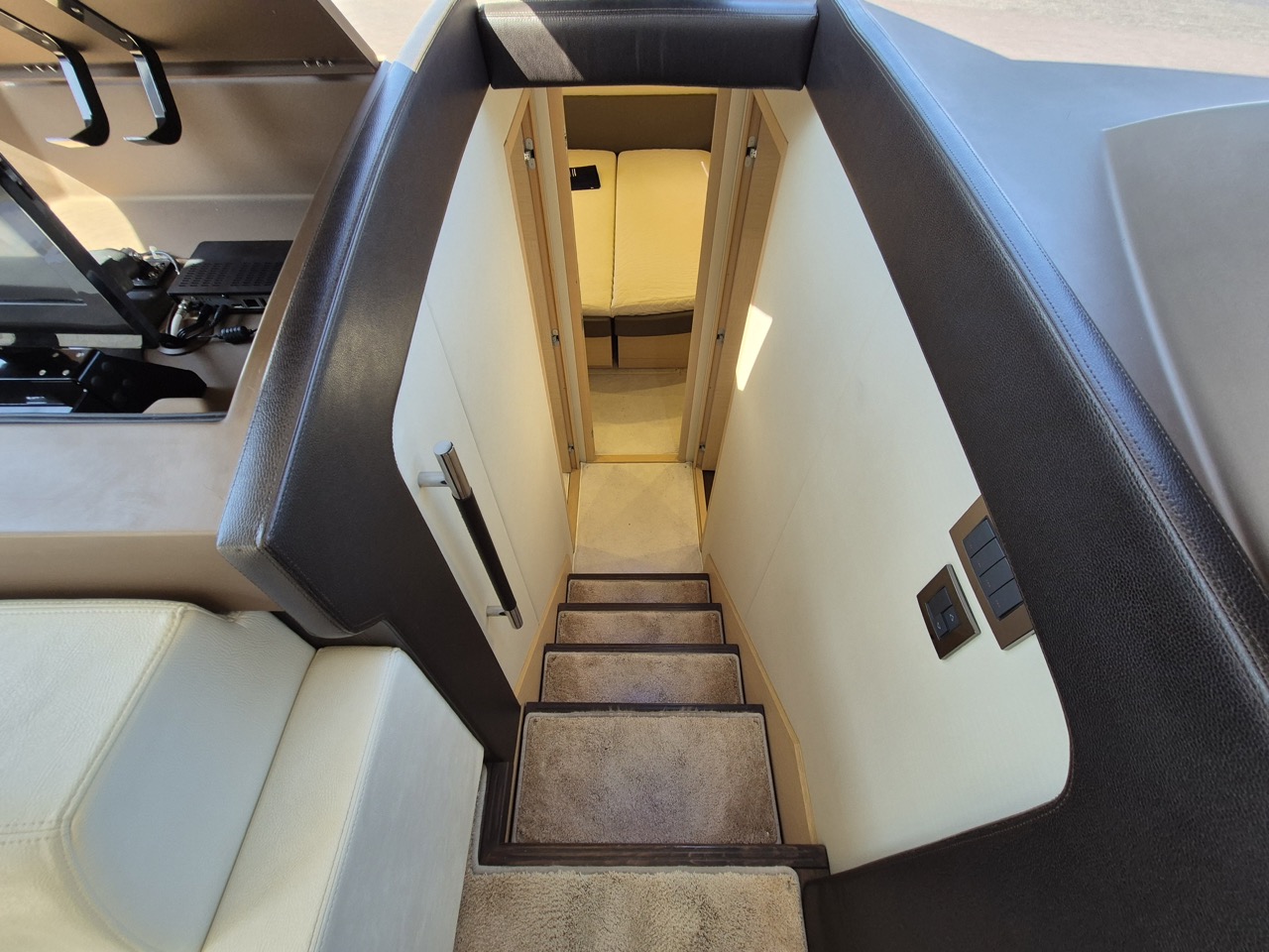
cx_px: 634
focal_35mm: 13
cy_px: 476
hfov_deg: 106.2
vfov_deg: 89.9
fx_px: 477
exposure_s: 1/50
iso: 125
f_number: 2.2
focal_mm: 2.2
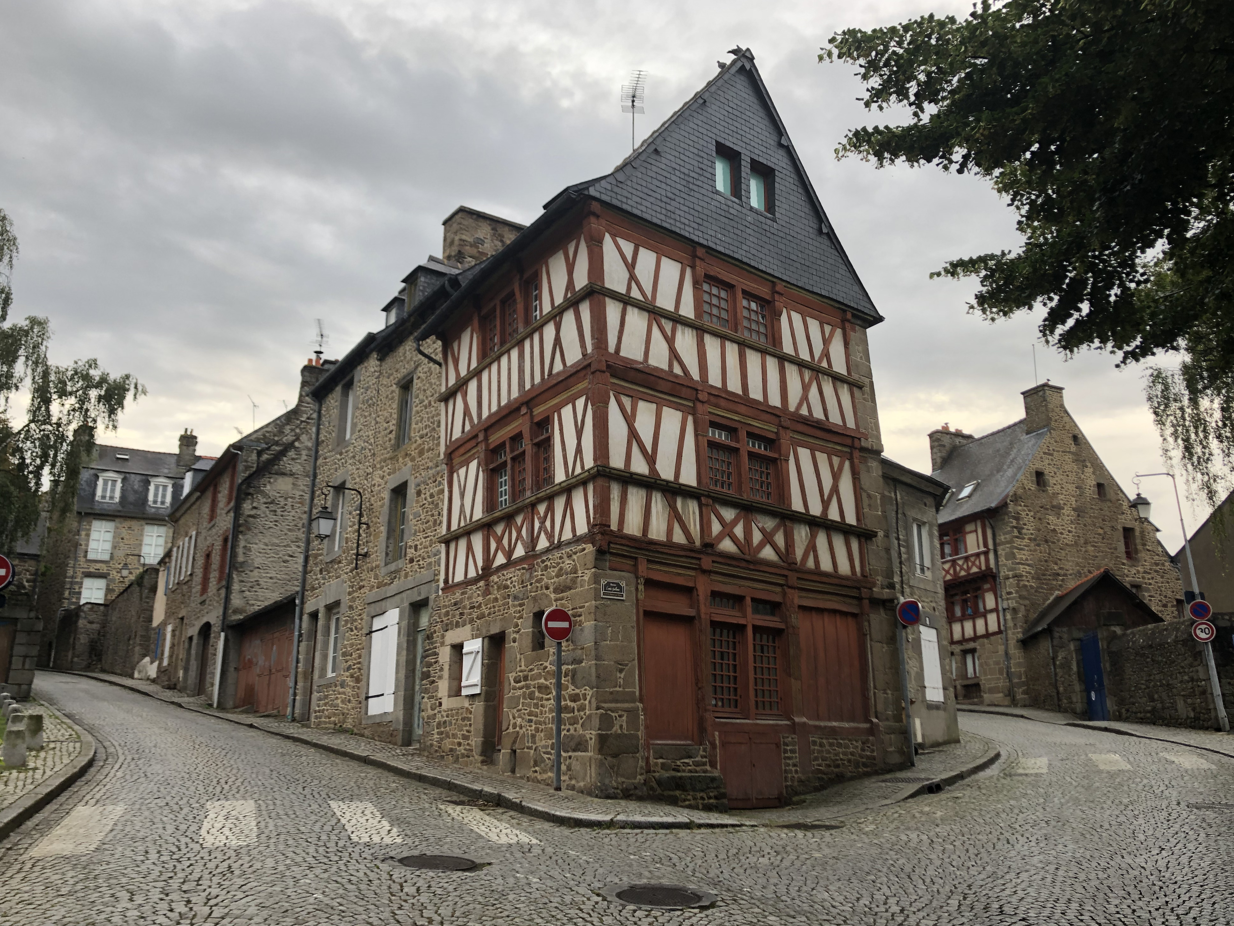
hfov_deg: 61.7
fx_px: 1034
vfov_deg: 48.2
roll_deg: +1.2
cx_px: 625
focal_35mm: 29
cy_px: 456
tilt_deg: +17.2
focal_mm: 4
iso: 20
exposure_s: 1/154
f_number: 1.8
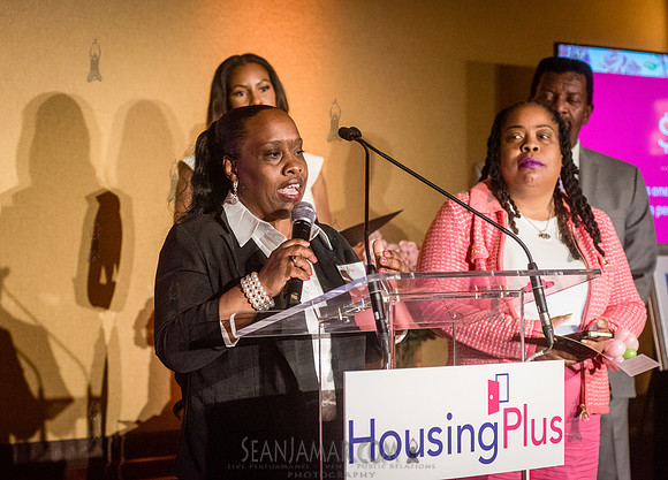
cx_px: 308
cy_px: 240
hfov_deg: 23.5
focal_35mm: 84
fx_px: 1607
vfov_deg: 17.0
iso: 6400
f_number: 4
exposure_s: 1/200
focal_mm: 80
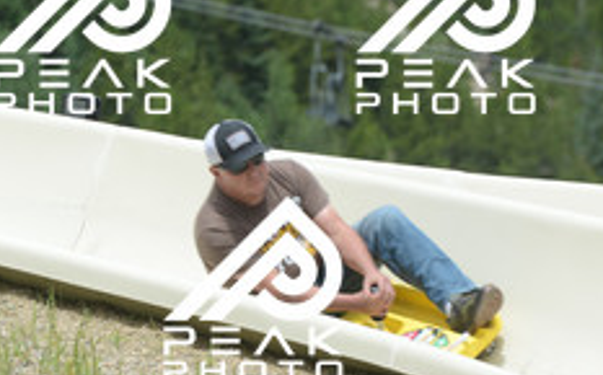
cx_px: 264
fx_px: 5614
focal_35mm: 342
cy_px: 273
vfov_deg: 3.8
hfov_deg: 6.1
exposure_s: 1/640
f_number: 6.3
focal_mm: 195
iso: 220
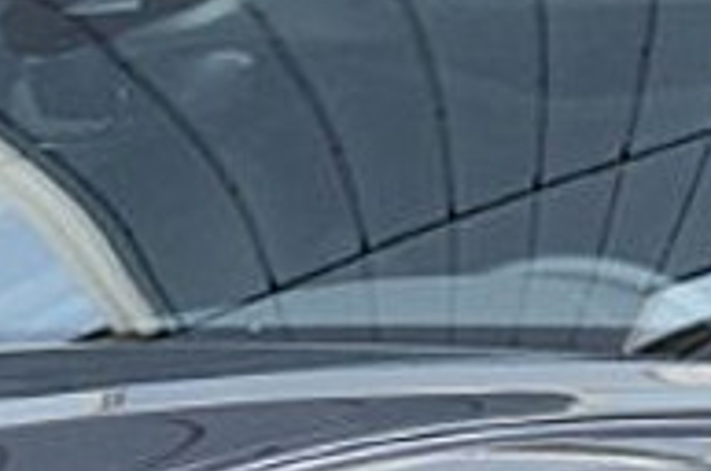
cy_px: 627
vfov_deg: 3.9
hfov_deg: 5.9
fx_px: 6862
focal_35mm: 348
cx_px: -291
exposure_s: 1/60
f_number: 8
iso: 400
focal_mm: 32
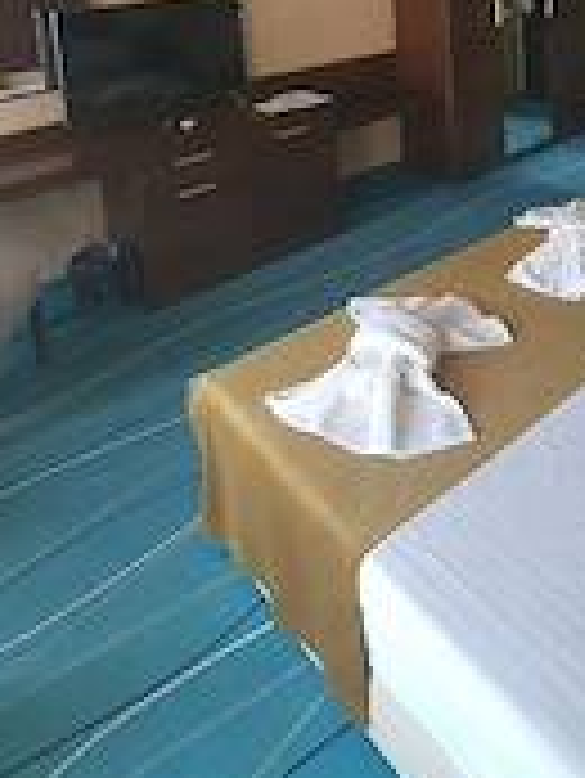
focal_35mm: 30
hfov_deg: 45.6
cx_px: 423
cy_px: 18
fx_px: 675
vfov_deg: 49.9
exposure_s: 1/50
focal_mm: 1.8
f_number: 2.2
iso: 320
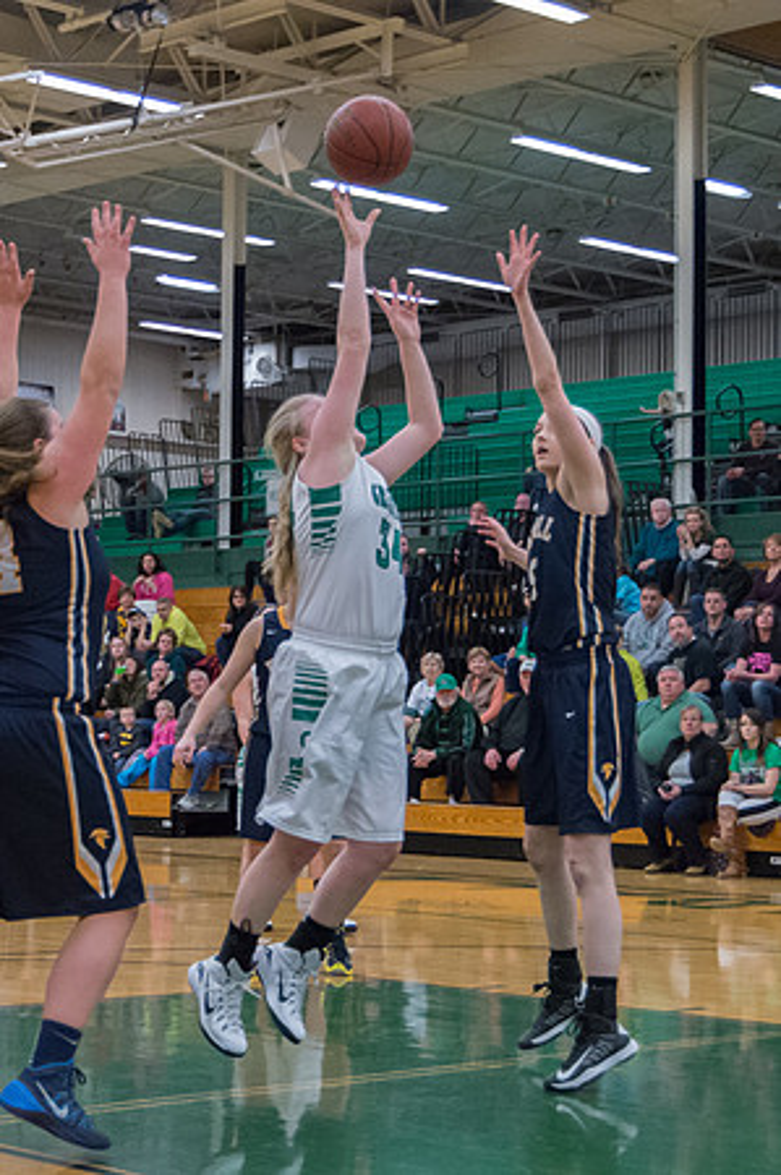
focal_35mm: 76
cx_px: 296
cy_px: 617
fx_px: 2467
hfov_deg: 18.0
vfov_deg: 26.8
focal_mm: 45
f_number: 5.6
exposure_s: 1/500
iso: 8000
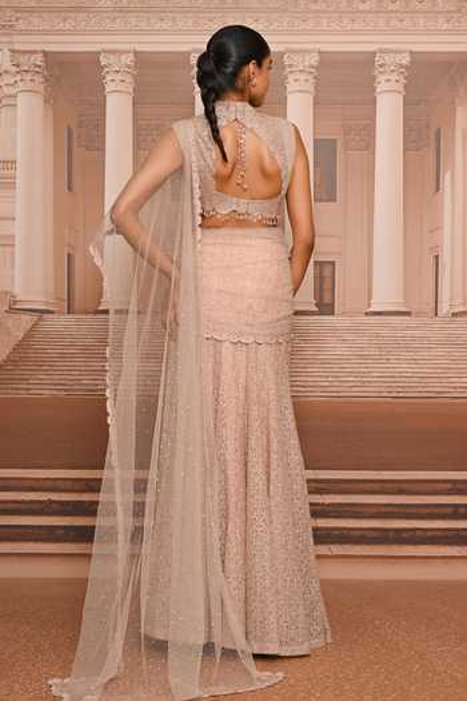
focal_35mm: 85
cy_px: 350
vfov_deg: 23.9
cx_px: 234
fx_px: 1654
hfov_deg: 16.1
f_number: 5.6
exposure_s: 1/160
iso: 640
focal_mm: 85
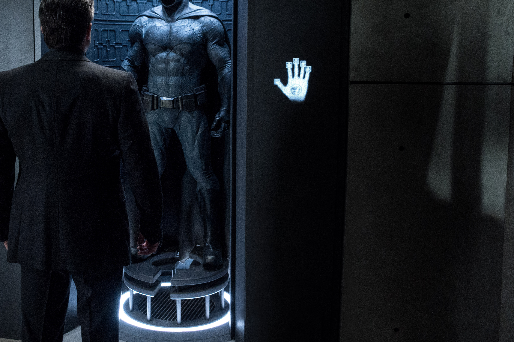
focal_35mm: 45
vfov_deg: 29.7
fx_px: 642
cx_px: 165
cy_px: 118
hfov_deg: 42.9
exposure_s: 1/80
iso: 800
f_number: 2.5
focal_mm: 11.22
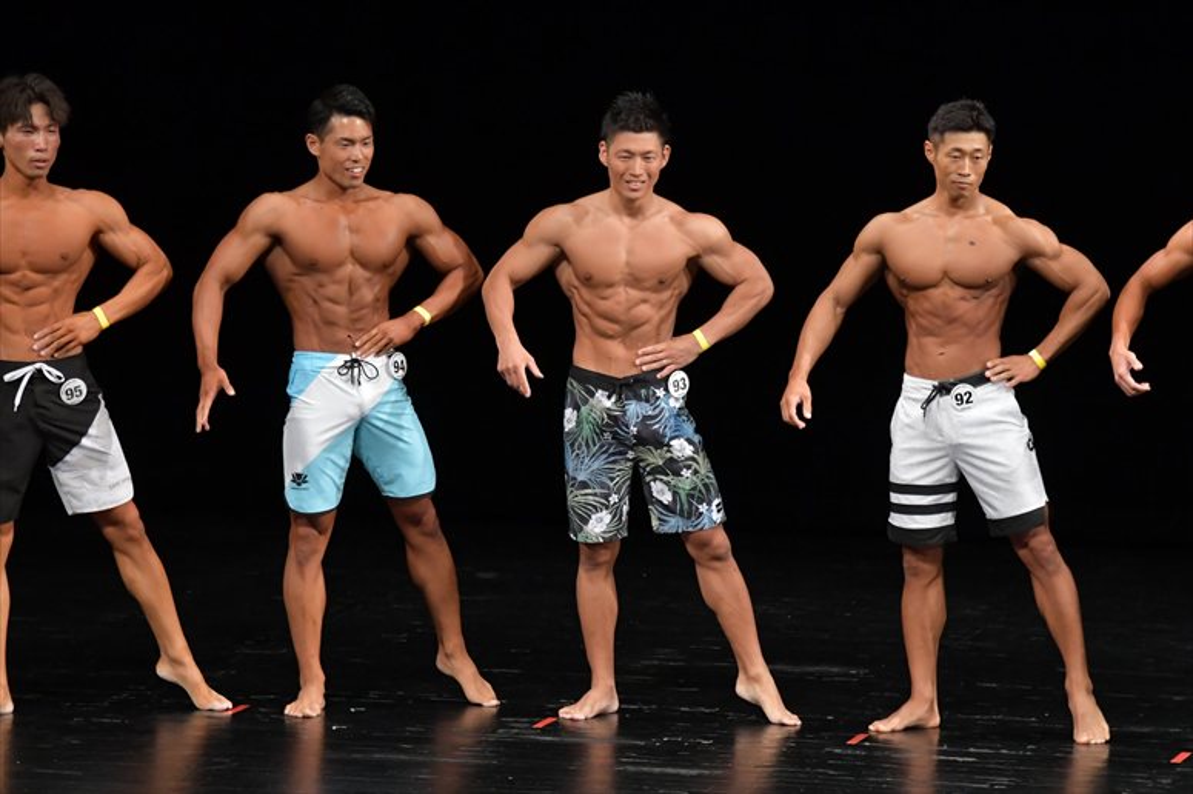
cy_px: 397
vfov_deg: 5.4
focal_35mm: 255
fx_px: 8446
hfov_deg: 8.1
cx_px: 596
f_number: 5.6
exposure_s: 1/400
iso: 3200
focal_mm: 170
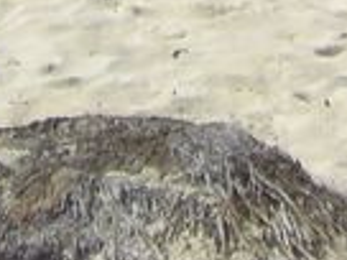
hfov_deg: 6.9
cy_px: -660
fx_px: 2867
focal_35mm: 286
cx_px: 293
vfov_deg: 4.8
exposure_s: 1/320
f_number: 8
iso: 64
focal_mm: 6.2
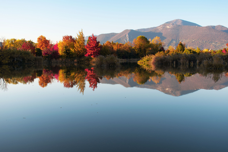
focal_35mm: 39
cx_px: 114
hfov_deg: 49.5
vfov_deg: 34.2
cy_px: 76
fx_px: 247
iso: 100
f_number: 8
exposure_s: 1/125
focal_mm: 26
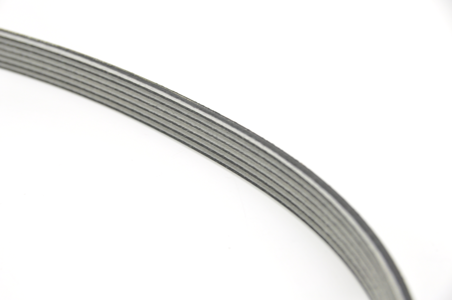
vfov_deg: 18.1
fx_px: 941
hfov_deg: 27.0
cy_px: 150
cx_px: 226
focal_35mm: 75
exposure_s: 1/60
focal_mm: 50
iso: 640
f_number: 5.6
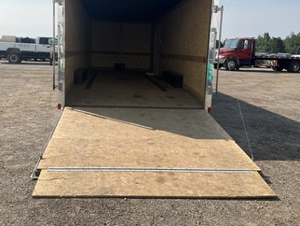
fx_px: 312
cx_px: 131
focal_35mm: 36
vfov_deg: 39.6
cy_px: 93
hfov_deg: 51.2
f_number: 1.8
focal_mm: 3
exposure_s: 1/1848
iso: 25
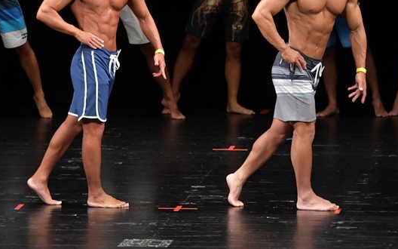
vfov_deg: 3.4
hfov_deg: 5.5
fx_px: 4133
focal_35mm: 381
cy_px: 56
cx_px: 131
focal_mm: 170
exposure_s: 1/400
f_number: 5.6
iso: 3200
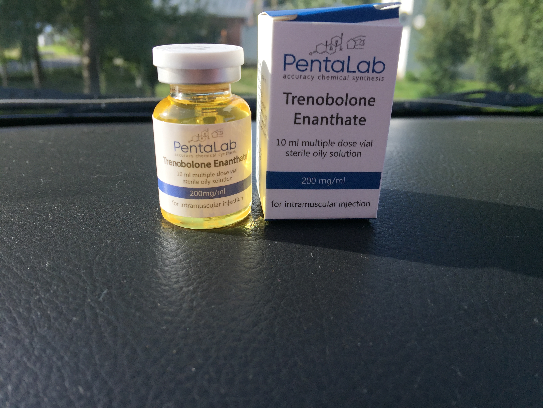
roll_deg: -3.5
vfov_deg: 48.2
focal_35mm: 29
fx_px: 455
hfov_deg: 61.7
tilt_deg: -18.0
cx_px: 272
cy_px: 204
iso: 32
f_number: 2.2
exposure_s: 1/807
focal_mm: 4.15
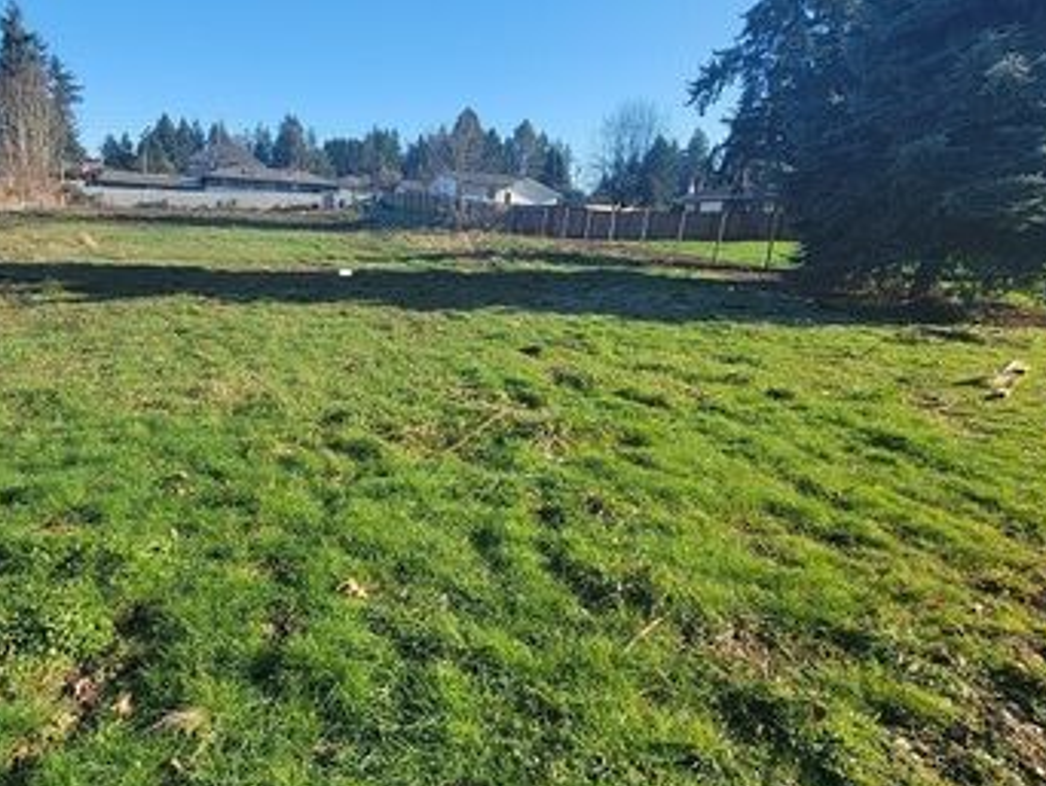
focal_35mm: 19
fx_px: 575
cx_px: 388
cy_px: 375
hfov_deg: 82.9
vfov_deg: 68.7
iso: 50
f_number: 2.2
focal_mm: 2.2
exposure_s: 1/790
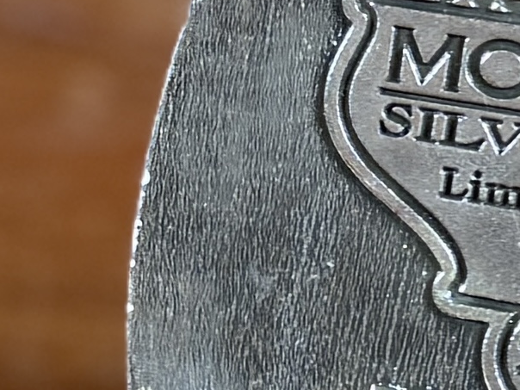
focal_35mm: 86
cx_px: -187
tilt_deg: -33.6
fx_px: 1292
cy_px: 159
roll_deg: +0.5
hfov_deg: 20.5
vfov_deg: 17.2
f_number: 1.78
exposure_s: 1/120
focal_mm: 6.76
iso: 100
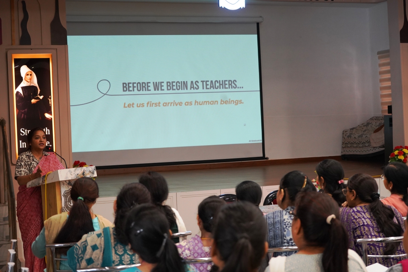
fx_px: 703
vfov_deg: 21.9
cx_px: 204
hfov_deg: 32.4
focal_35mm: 62
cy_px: 136
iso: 2500
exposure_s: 1/160
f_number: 5.6
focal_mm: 62
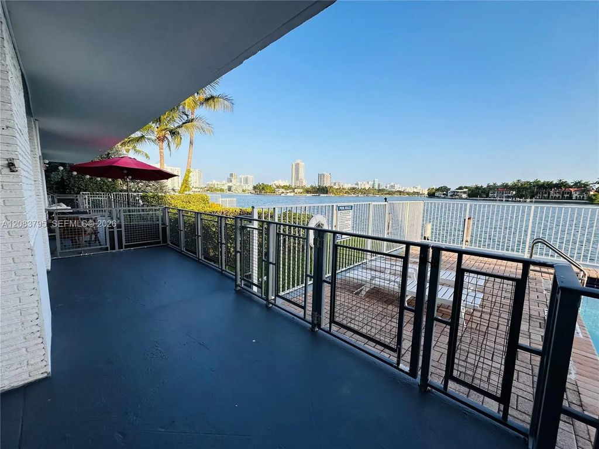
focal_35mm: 14
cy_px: 224
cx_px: 300
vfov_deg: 85.7
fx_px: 242
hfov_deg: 102.1
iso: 50
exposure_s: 1/963
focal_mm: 2.22
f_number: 2.2
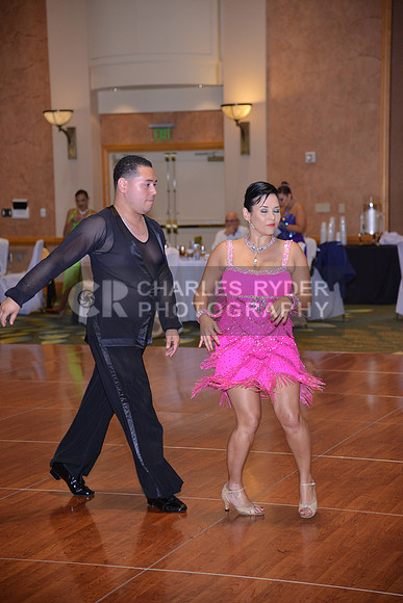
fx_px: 1426
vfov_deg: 23.9
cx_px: 202
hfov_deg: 16.1
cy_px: 302
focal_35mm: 85
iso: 1000
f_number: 4
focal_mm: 85
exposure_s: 1/250
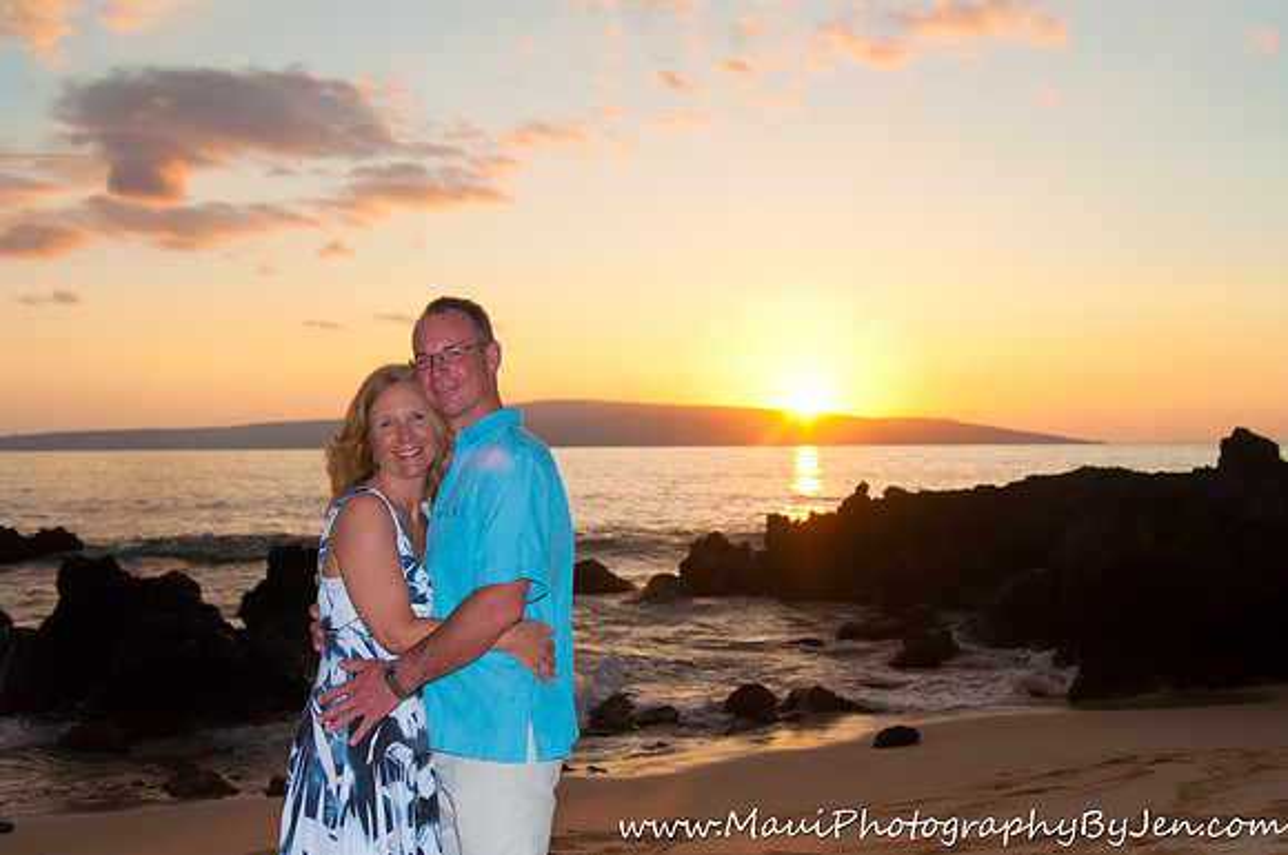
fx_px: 1501
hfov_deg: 46.5
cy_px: 428
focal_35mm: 42
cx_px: 644
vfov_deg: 31.8
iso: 800
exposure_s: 1/4000
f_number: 2.8
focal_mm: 28
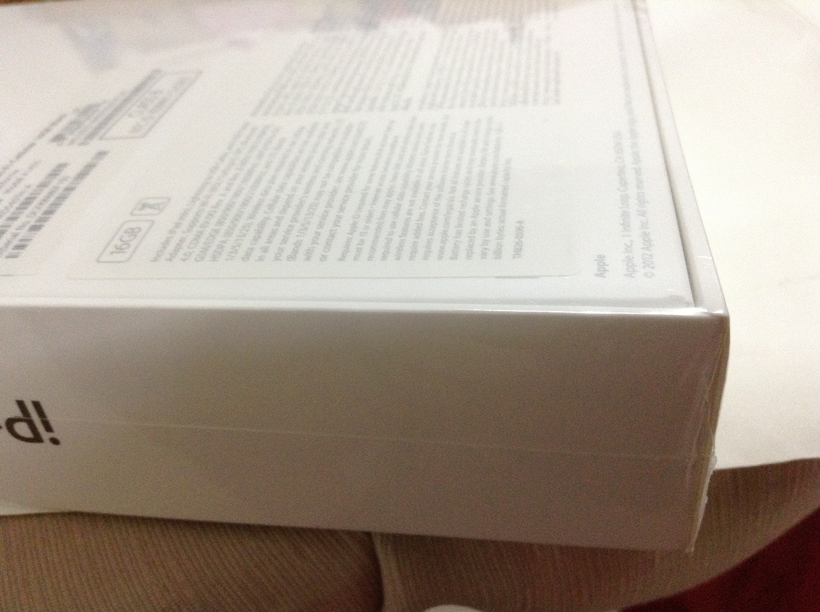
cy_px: 306
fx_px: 781
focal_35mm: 33
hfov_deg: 55.4
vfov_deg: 42.8
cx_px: 410
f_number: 2.4
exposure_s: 1/25
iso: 160
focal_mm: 3.3
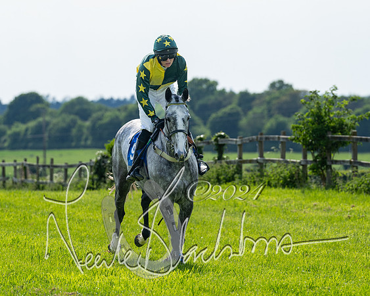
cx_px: 174
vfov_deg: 4.5
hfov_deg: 5.6
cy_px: 118
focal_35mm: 346
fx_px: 3793
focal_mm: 200
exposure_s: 1/1250
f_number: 5
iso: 200
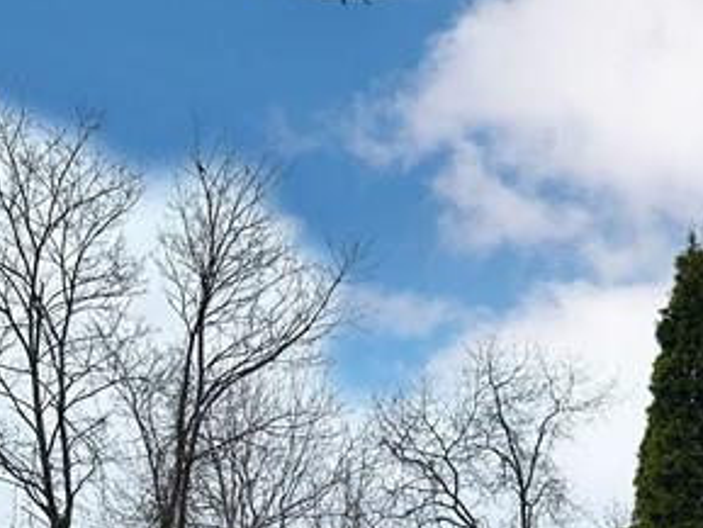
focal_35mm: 85
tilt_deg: +0.1
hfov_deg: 22.9
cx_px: 204
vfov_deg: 15.8
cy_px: 827
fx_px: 1727
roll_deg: -0.4
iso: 80
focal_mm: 6.86
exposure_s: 1/2353
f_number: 1.78
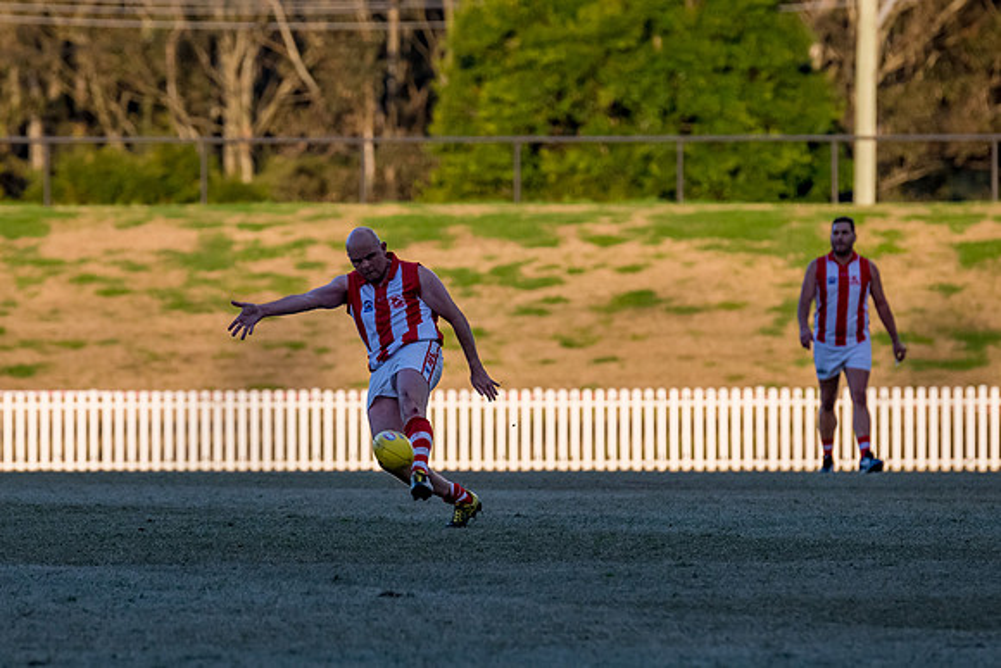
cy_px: 302
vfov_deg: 2.8
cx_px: 387
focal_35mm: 488
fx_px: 13569
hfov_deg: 4.2
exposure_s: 1/1600
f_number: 5
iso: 800
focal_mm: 300
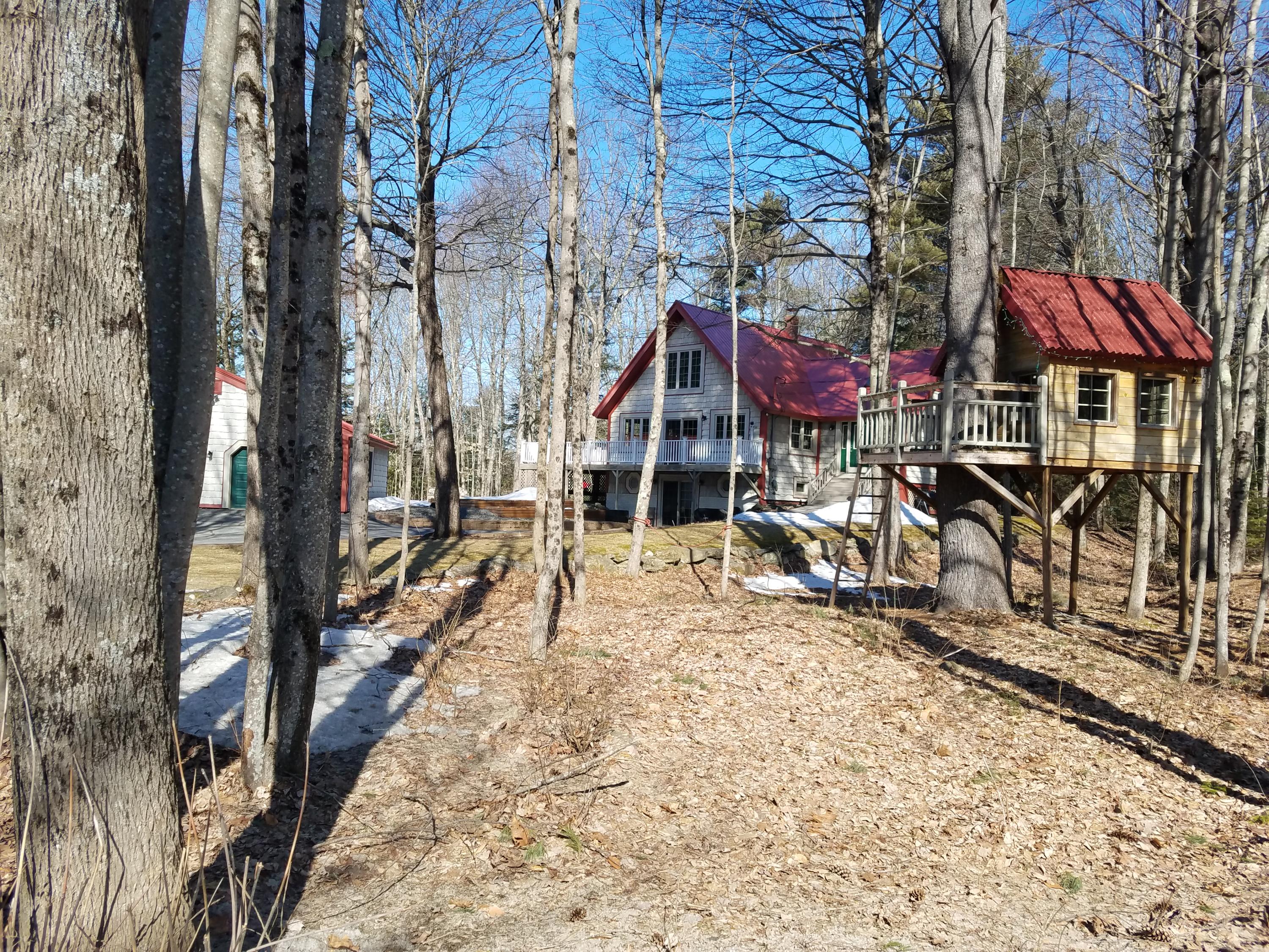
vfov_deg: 53.1
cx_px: 634
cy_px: 476
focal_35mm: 26
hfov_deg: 67.3
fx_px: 953
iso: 40
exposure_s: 1/1084
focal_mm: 4.2
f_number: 1.7
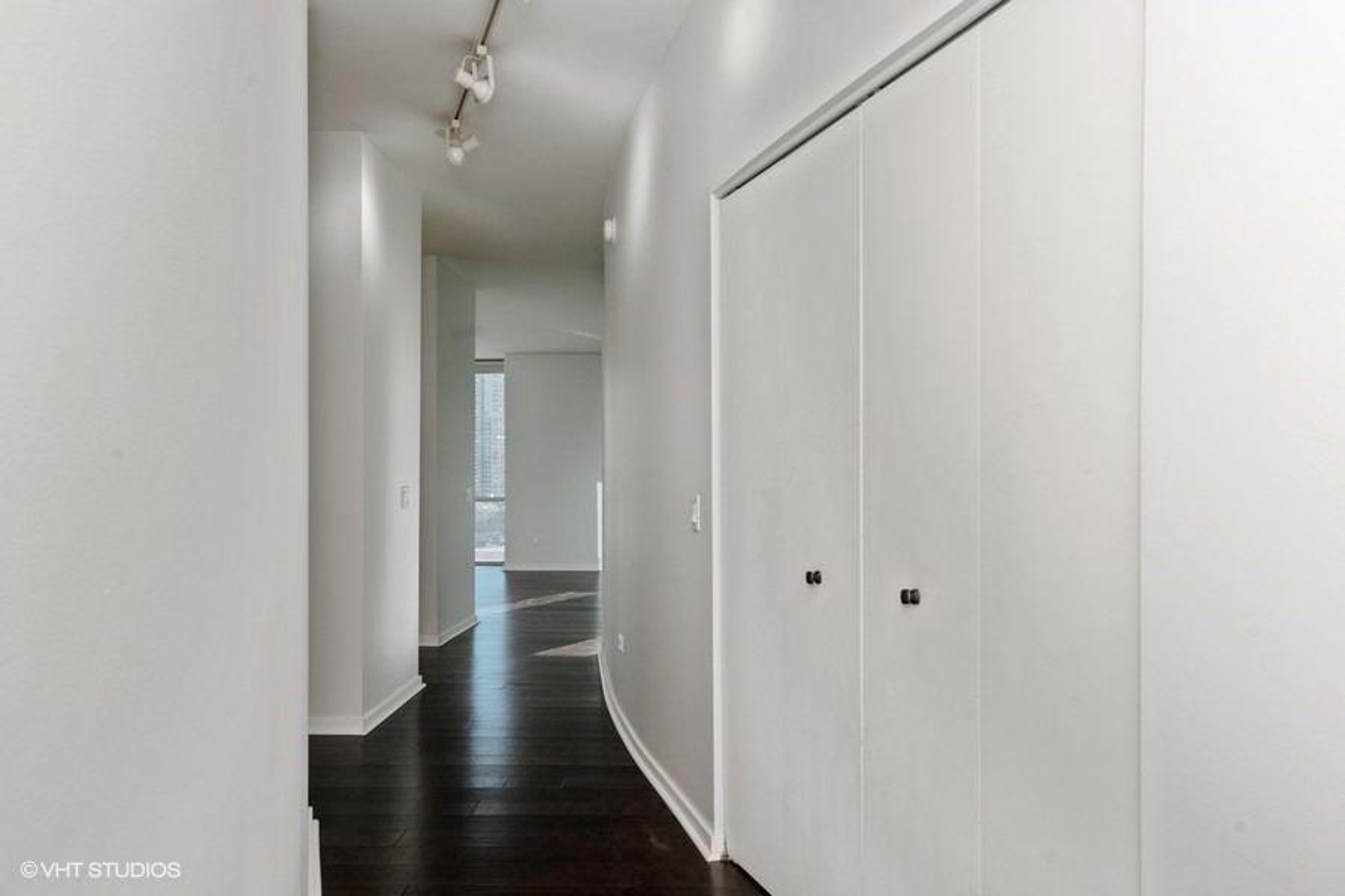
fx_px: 897
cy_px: 448
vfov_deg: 53.1
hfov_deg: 73.7
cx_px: 672
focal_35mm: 24
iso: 200
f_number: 8
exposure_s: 1/160
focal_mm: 24
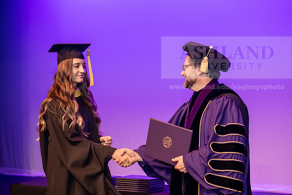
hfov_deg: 23.6
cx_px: 146
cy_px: 98
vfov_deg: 15.9
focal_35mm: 86
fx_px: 698
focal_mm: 86
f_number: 4
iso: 3200
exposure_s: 1/200
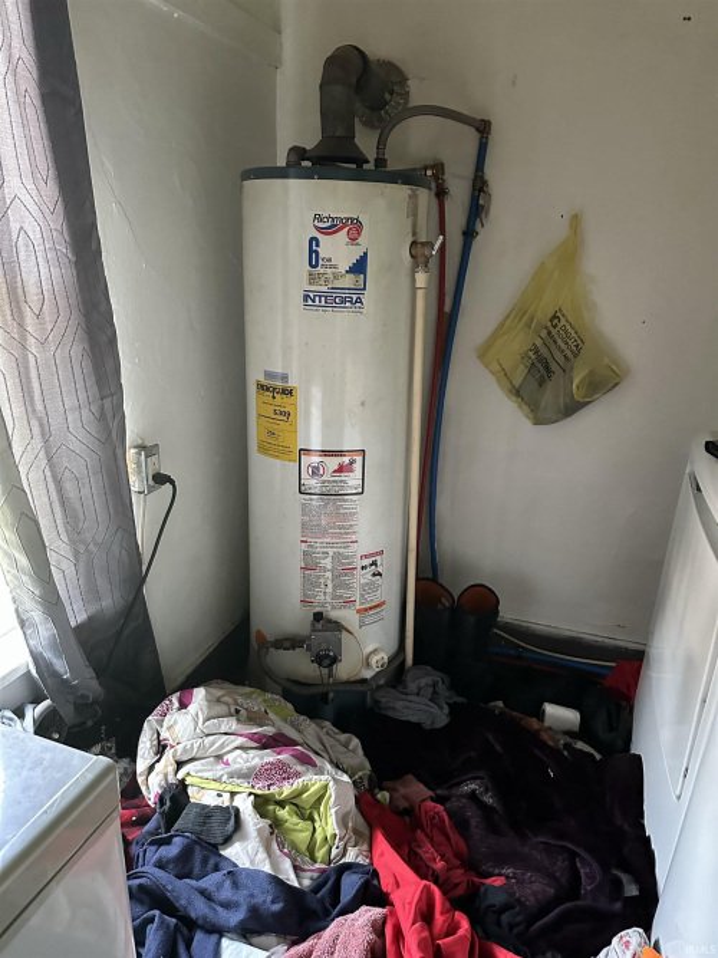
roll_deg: -1.3
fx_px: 664
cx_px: 359
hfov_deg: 56.8
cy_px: 479
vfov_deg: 71.6
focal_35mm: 24
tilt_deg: -17.7
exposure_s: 1/56
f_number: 1.78
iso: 1000
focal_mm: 6.86
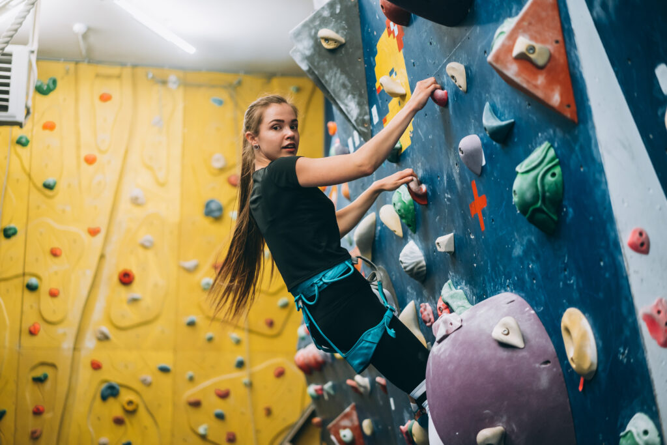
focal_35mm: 55
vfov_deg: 24.6
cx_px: 334
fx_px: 1019
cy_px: 222
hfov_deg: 36.2
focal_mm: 55
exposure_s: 1/160
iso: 1000
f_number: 2
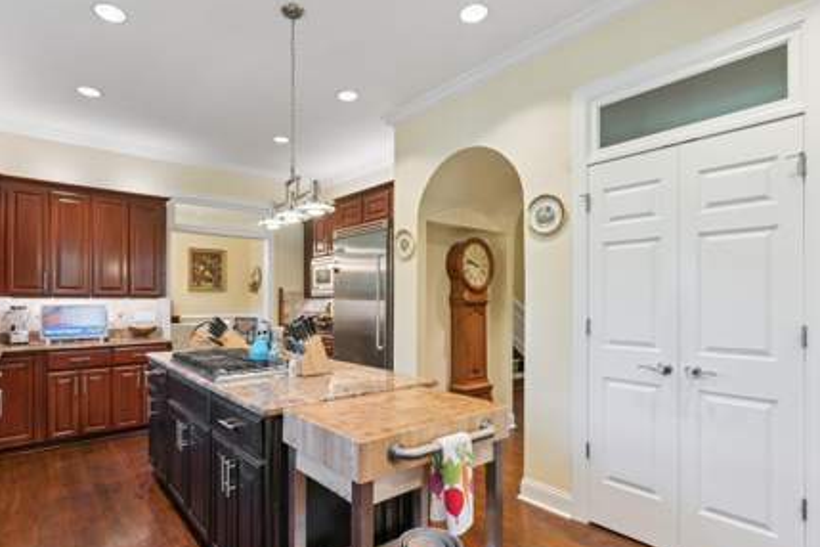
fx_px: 433
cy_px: 300
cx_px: 365
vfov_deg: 64.4
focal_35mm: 19
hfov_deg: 86.6
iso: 250
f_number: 8
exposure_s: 1/6
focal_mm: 17
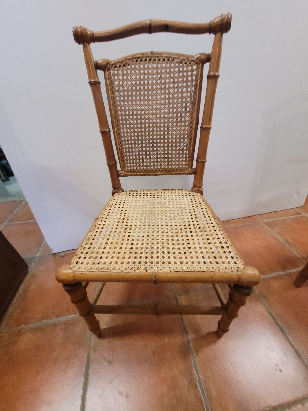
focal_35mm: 13
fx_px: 154
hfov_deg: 89.9
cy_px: 206
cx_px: 154
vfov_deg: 106.2
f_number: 2.2
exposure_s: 1/33
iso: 640
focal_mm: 1.74
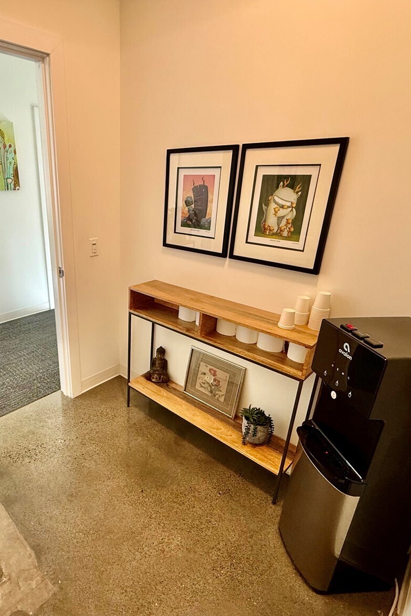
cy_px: 311
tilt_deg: -21.0
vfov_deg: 84.0
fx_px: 342
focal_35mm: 20
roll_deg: -1.5
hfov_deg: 60.3
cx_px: 133
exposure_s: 1/60
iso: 200
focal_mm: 2.22
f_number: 2.2
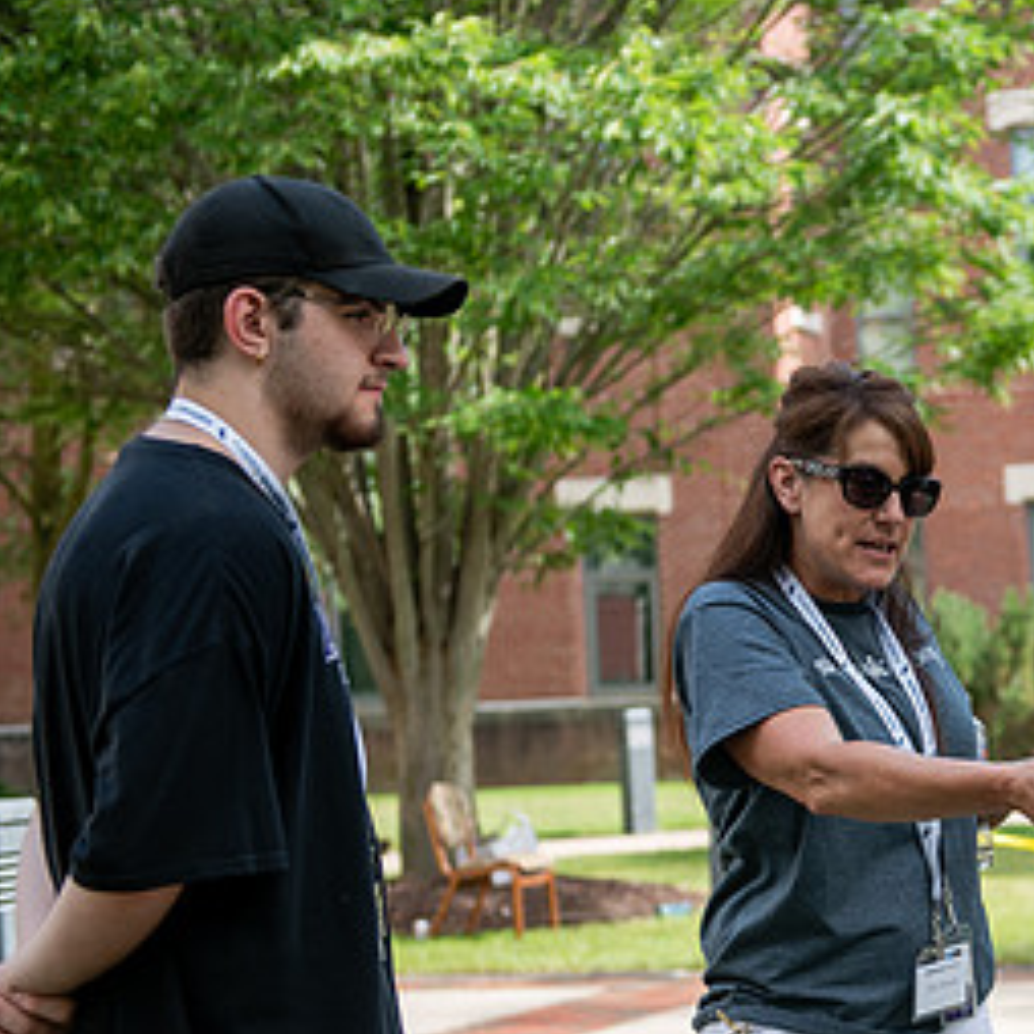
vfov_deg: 18.6
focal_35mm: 93
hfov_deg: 18.0
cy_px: 653
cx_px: 1144
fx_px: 3143
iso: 125
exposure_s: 1/400
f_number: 3.2
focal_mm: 48
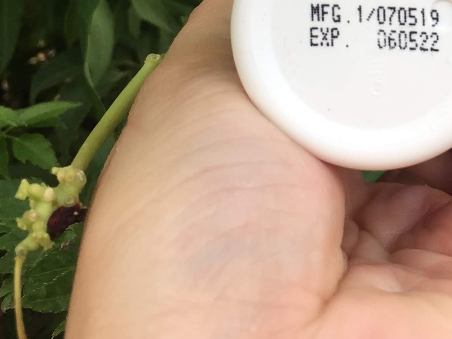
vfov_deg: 17.2
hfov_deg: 23.3
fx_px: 1057
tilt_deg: +0.6
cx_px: 428
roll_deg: +2.0
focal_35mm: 81
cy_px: -96
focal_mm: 4.15
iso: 32
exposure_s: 1/119
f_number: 2.2
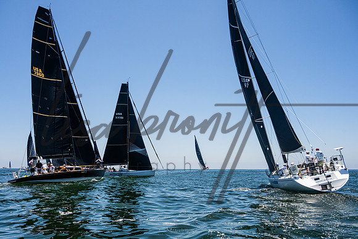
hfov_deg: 60.5
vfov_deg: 42.5
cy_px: 130
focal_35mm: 31
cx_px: 169
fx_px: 307
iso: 500
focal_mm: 28
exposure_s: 1/2500
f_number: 8
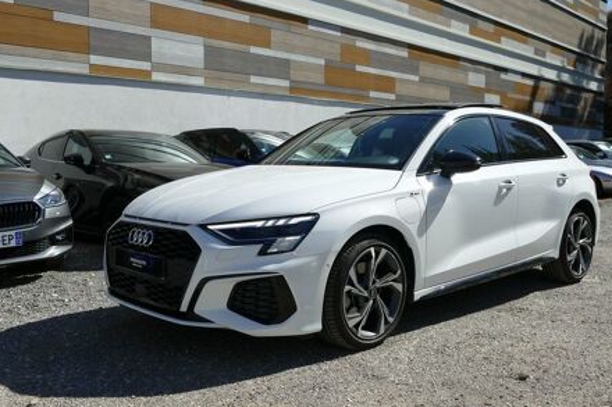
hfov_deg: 53.1
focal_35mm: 36
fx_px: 612
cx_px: 331
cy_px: 197
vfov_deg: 36.8
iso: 125
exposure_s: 1/1600
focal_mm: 12.12
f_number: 3.5
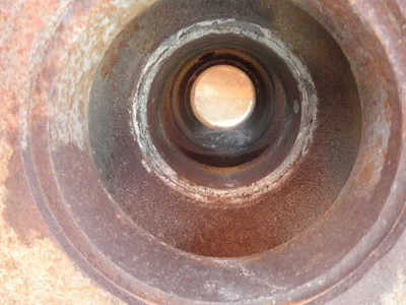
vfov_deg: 49.7
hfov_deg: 63.4
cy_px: 152
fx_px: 328
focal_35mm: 28
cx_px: 203
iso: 200
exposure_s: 1/30
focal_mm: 5
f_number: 3
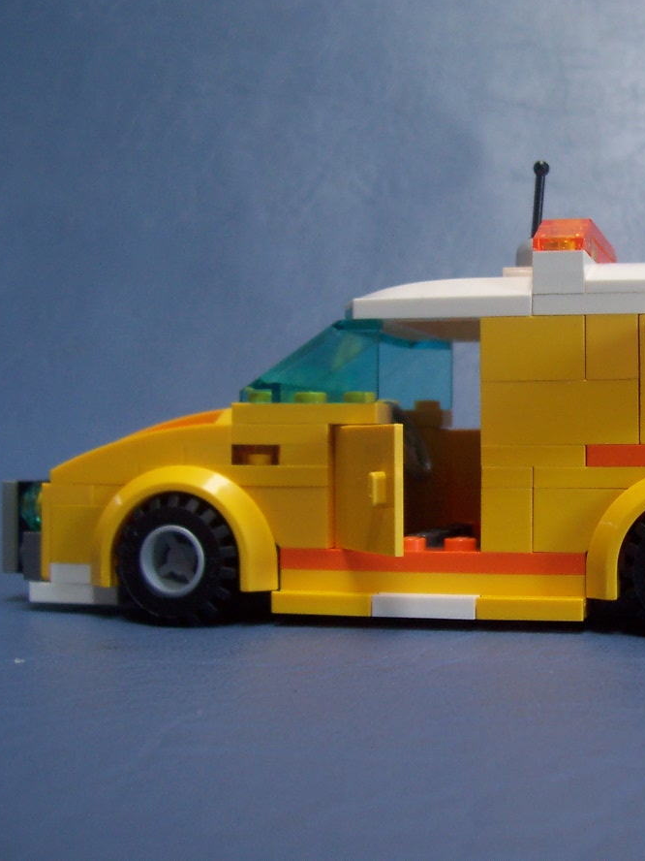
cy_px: 427
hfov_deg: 28.1
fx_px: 1242
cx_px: 572
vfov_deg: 38.2
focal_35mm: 50
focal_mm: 5.6
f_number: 2.8
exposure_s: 1/30
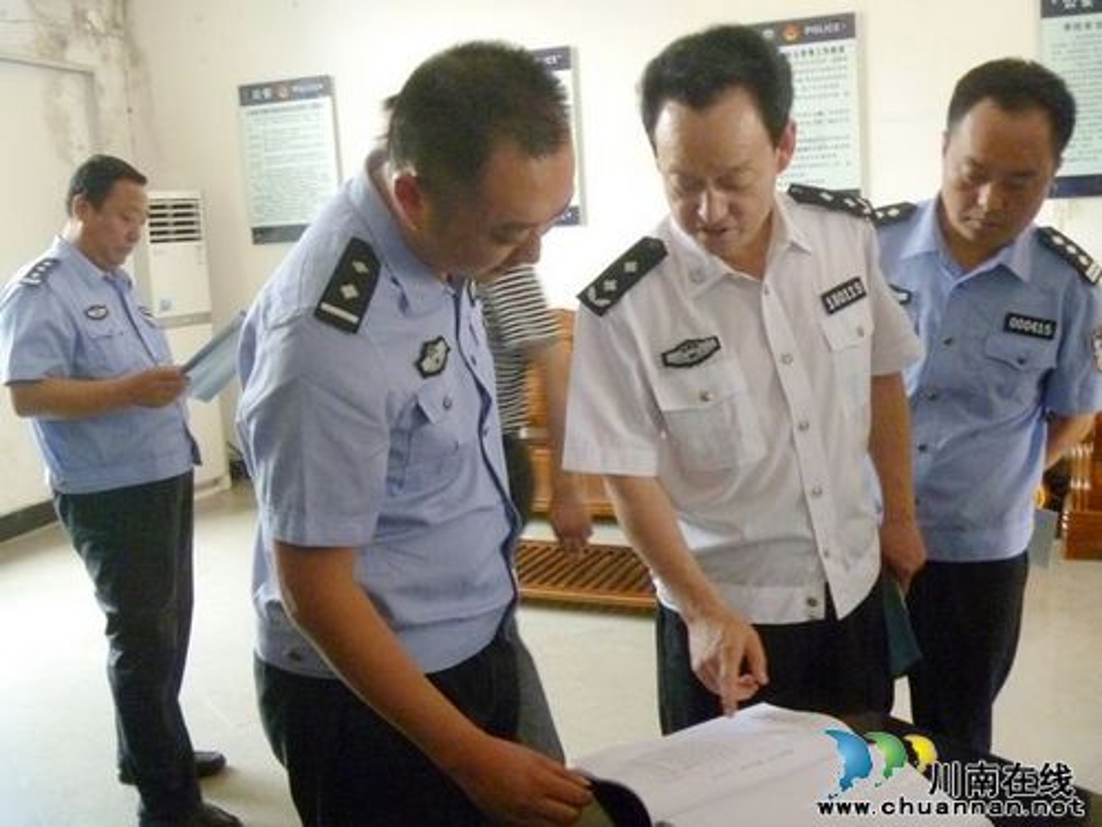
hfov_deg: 52.6
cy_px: 414
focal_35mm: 35
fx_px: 1114
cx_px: 551
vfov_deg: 40.7
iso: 800
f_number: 3.5
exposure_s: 1/30
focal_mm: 6.3
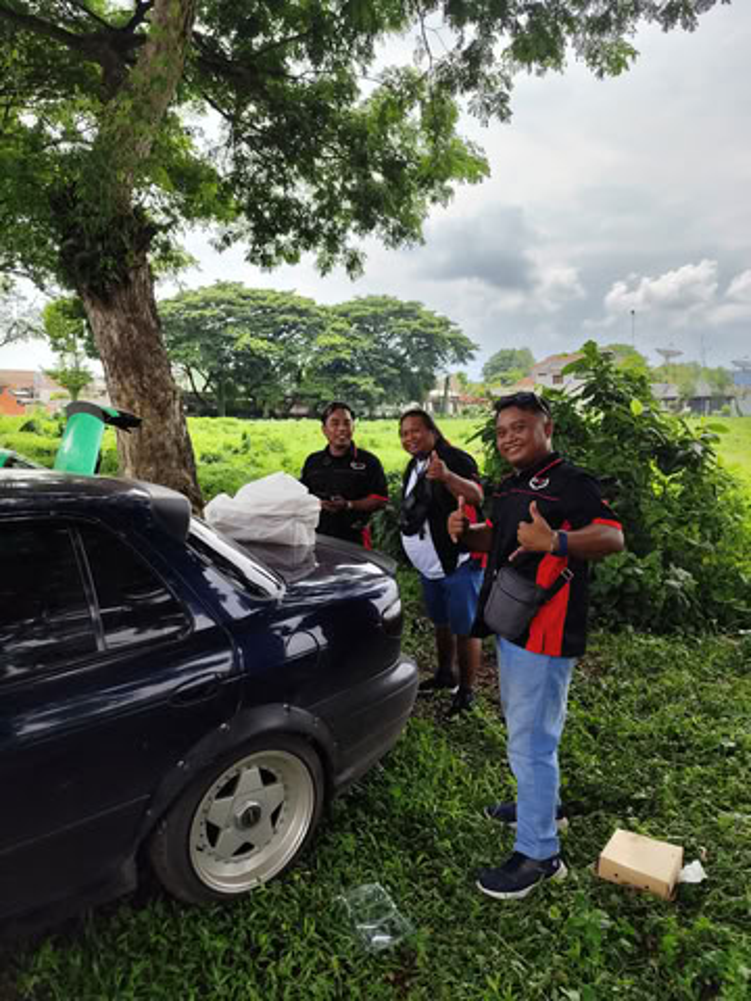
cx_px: 376
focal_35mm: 23
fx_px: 665
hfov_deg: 58.9
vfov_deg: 73.9
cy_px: 500
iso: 50
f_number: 1.65
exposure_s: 1/689
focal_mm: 6.19
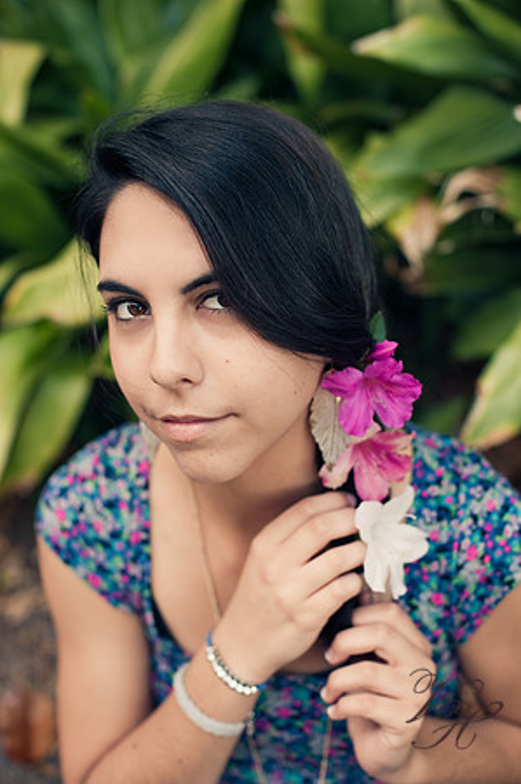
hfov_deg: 26.9
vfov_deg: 39.6
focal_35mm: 50
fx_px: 1088
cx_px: 260
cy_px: 392
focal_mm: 50
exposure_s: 1/125
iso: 200
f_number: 2.8
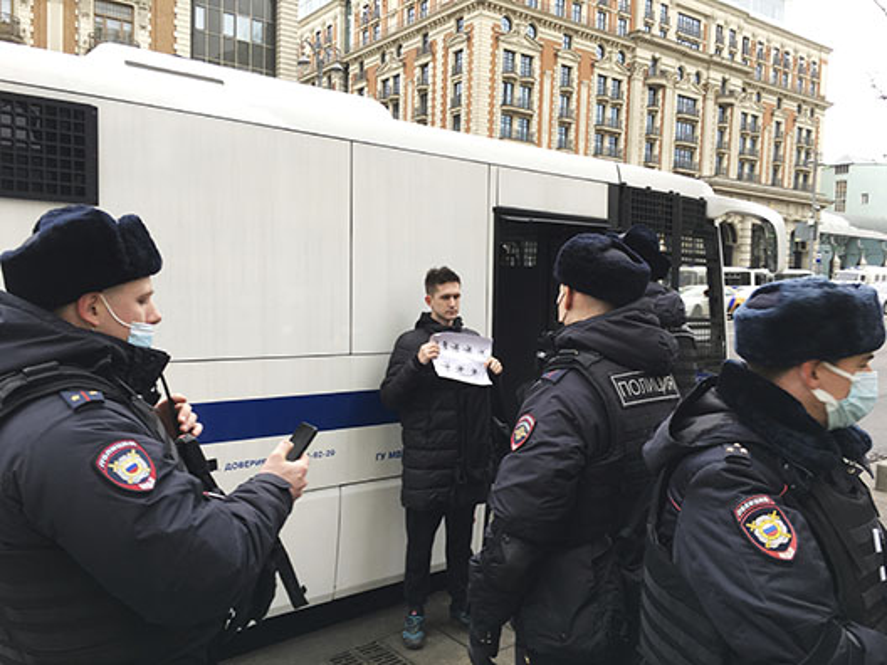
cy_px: 332
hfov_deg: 61.7
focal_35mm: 29
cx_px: 444
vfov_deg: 48.2
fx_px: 743
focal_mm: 4.15
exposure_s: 1/60
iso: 25
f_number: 2.2
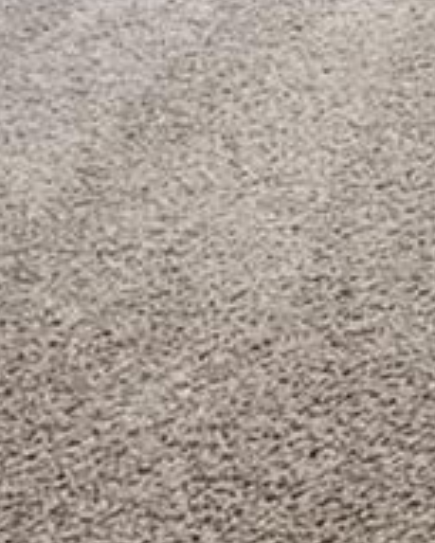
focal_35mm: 126
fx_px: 2026
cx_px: 1484
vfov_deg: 11.6
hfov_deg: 8.8
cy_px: -884
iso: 200
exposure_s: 2
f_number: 8
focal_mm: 16
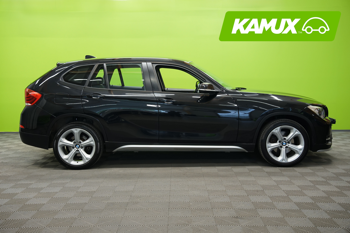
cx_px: 175
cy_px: 116
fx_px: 389
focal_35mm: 40
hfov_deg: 48.5
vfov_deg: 33.4
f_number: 4.5
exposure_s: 1/20
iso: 500
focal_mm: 40
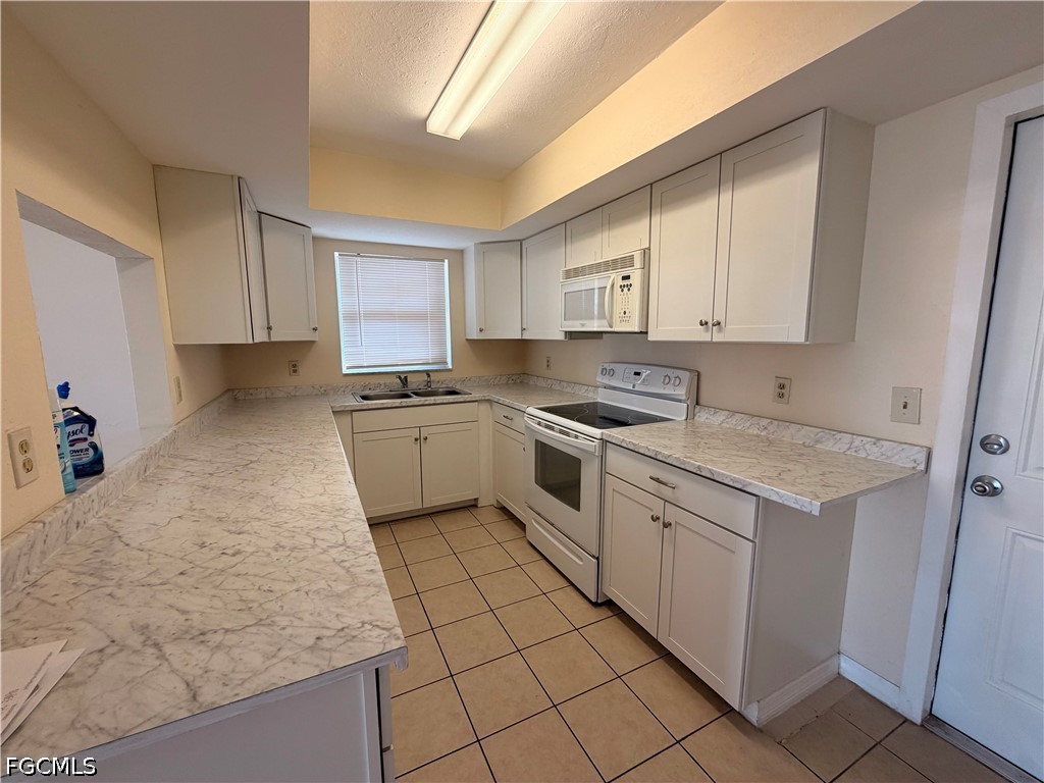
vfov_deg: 85.7
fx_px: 422
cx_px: 522
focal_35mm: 14
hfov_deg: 102.1
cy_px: 392
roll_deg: +0.3
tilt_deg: -8.0
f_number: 2.2
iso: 100
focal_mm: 2.22
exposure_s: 1/120
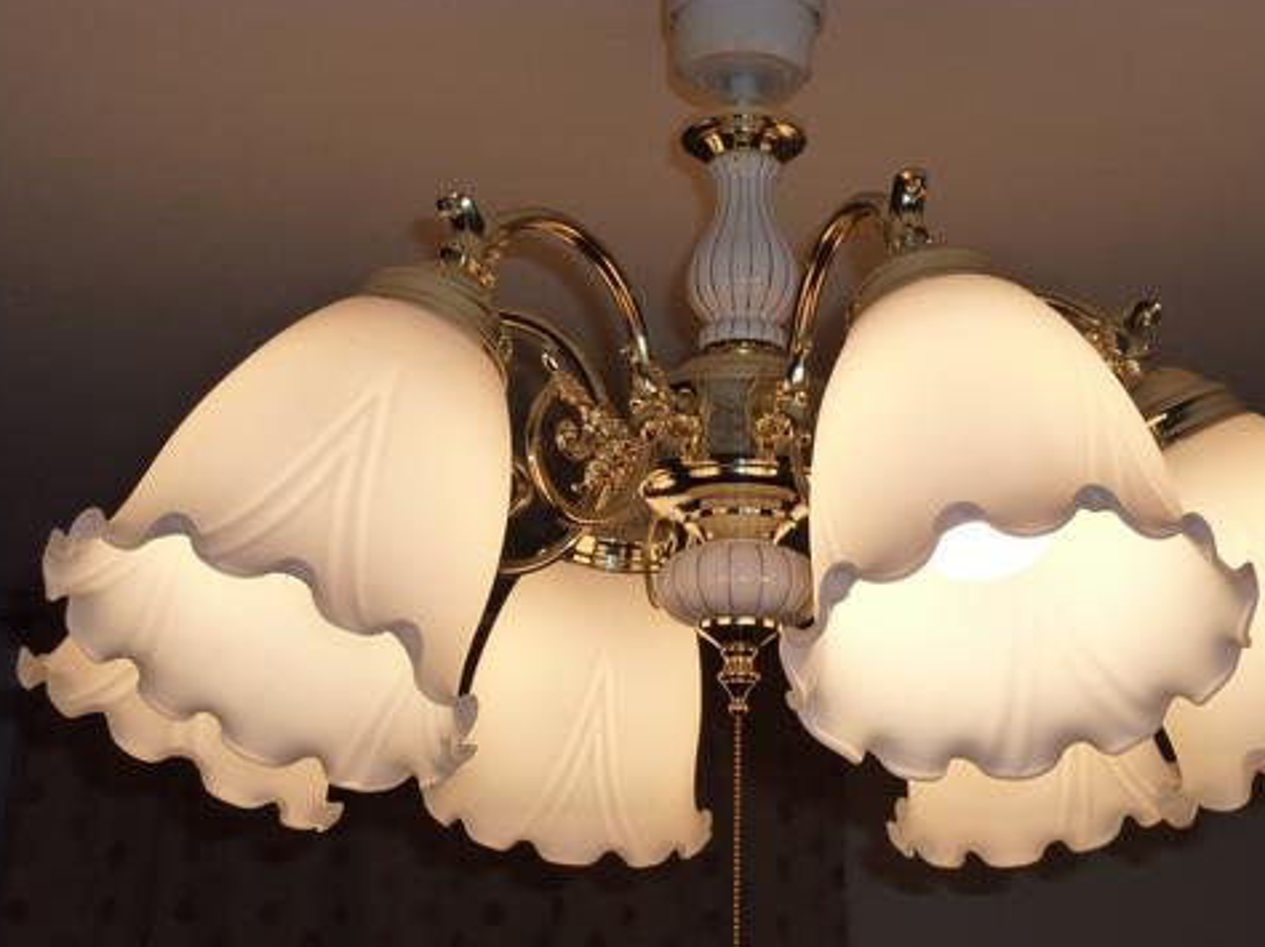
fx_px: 2082
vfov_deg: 25.6
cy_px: 587
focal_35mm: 57
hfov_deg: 33.7
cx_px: 723
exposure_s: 1/160
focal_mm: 8.1
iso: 125
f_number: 4.2
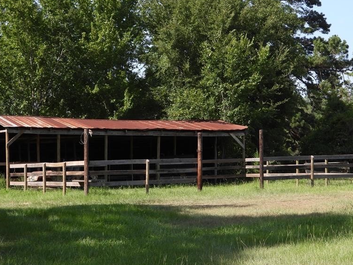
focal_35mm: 95
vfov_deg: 15.5
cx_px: 188
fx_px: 969
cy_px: 166
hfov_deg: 20.7
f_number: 3.5
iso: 100
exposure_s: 1/640
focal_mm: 12.6
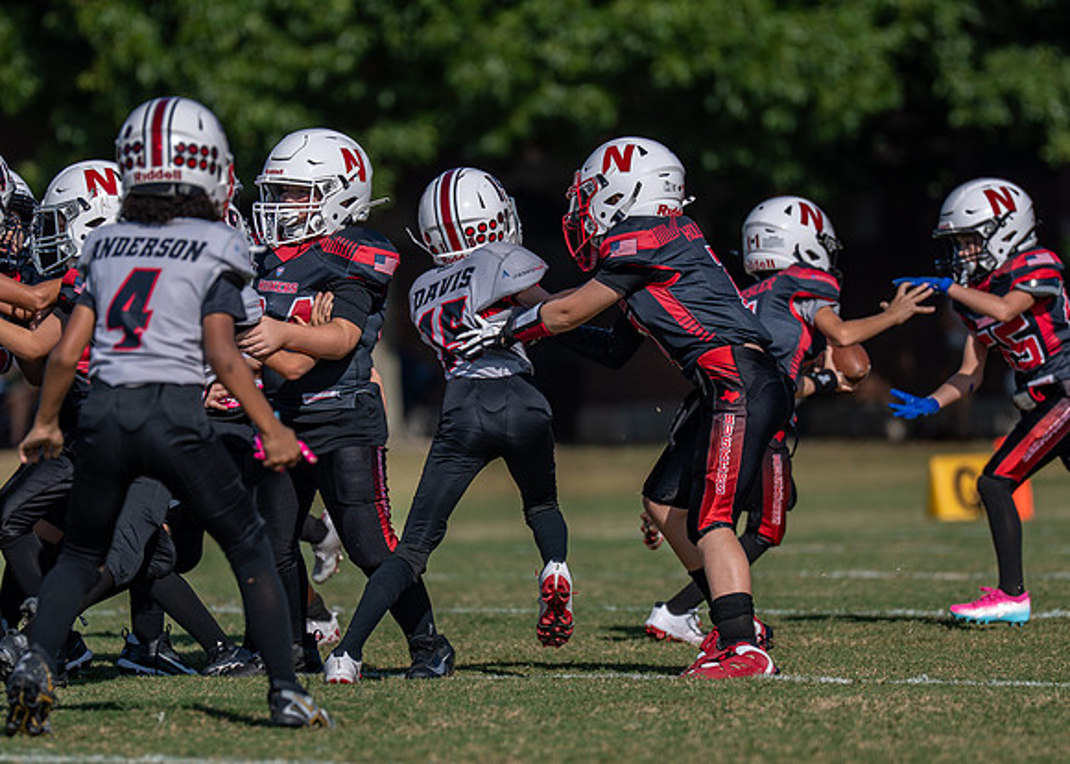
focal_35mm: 389
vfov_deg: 3.7
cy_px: 345
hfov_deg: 5.2
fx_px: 11809
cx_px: 507
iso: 100
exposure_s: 1/3200
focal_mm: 200
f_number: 2.8
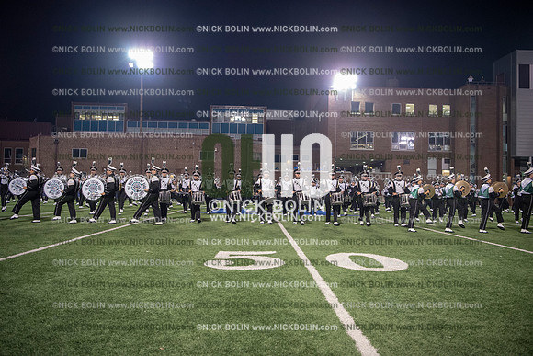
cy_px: 178
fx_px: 474
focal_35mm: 32
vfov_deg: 41.1
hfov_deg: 58.7
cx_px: 266
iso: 3200
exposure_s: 1/250
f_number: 3.2
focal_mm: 32
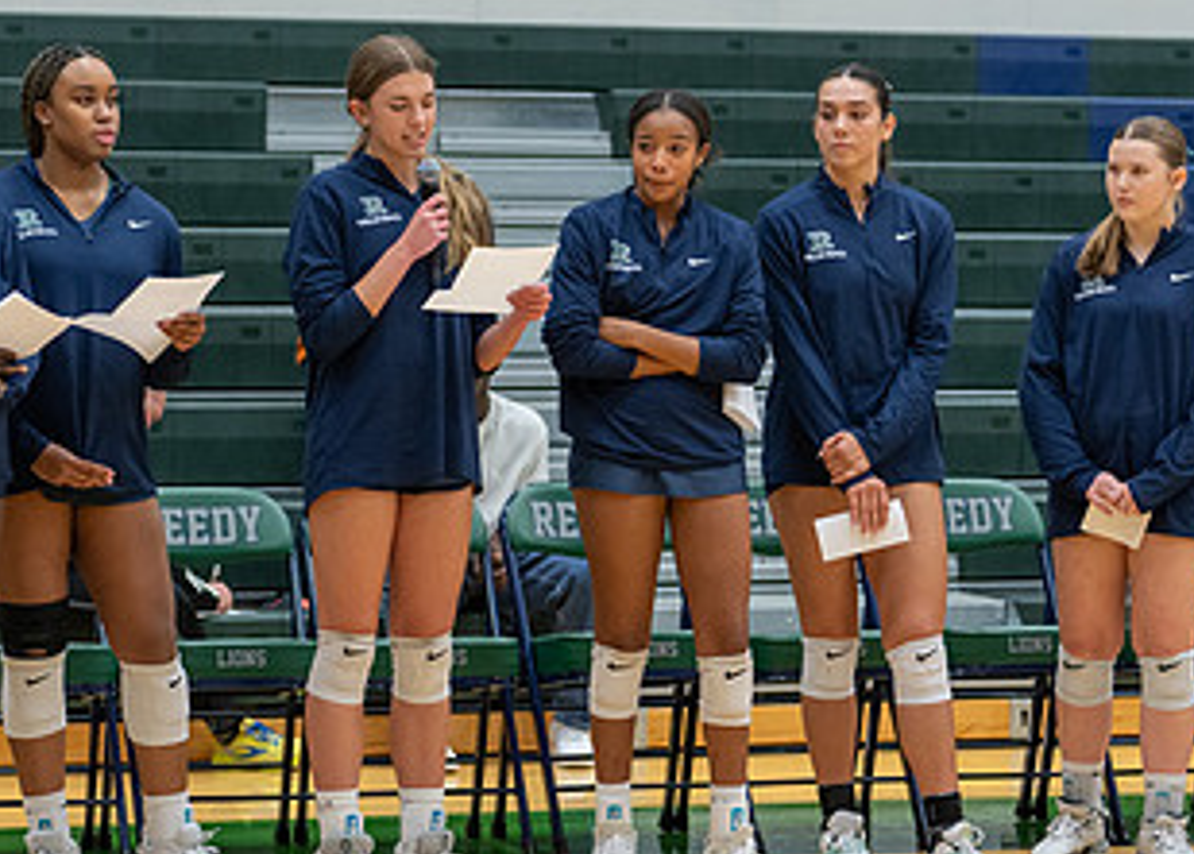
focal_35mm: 141
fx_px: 4783
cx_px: 415
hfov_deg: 14.2
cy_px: 425
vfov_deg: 10.2
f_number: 1.8
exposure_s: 1/320
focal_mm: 50
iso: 800
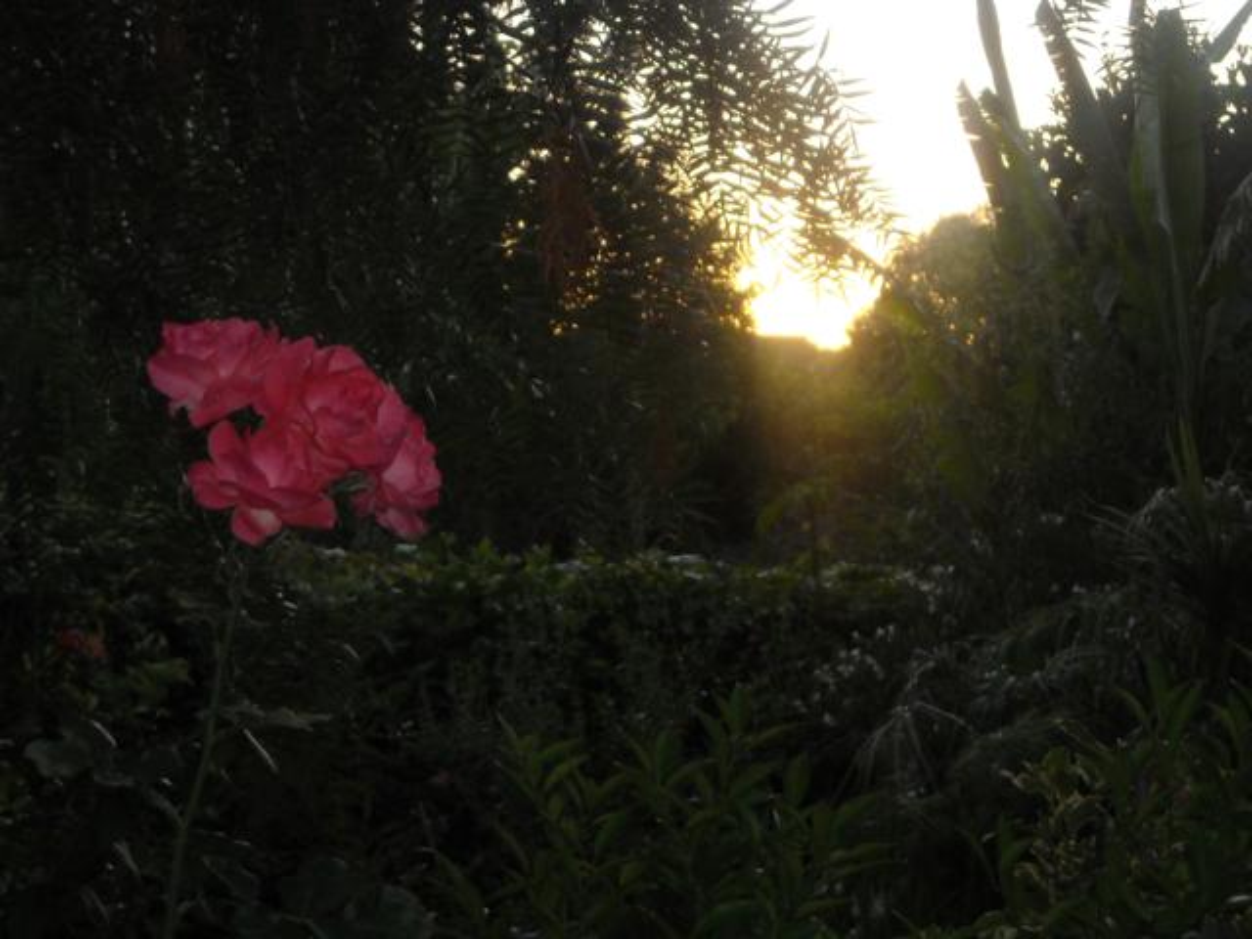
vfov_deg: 14.1
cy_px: 470
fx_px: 3798
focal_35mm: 105
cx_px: 626
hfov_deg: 18.7
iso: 200
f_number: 4.7
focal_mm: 17.1
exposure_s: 1/125
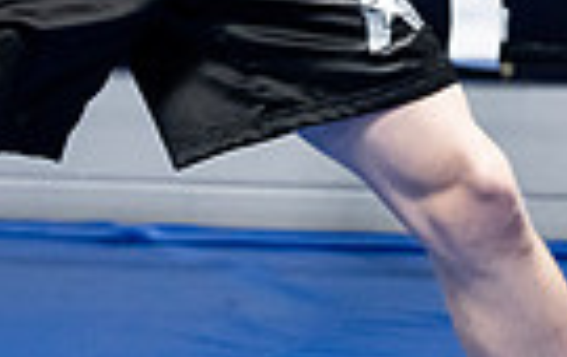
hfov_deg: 9.1
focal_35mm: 223
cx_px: 878
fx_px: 3453
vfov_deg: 5.8
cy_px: -372
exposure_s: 1/1000
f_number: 2.8
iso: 8000
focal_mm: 51
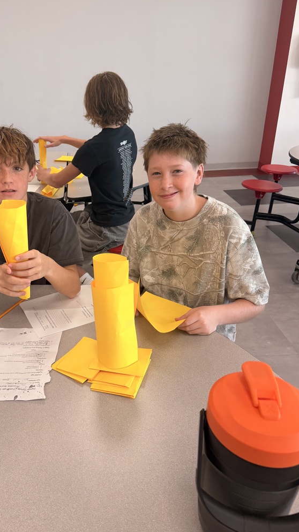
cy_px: 260
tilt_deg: -26.3
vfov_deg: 69.8
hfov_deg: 42.3
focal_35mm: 27
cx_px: 99
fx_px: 381
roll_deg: +2.4
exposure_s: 1/120
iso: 125
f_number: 1.78
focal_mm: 6.76
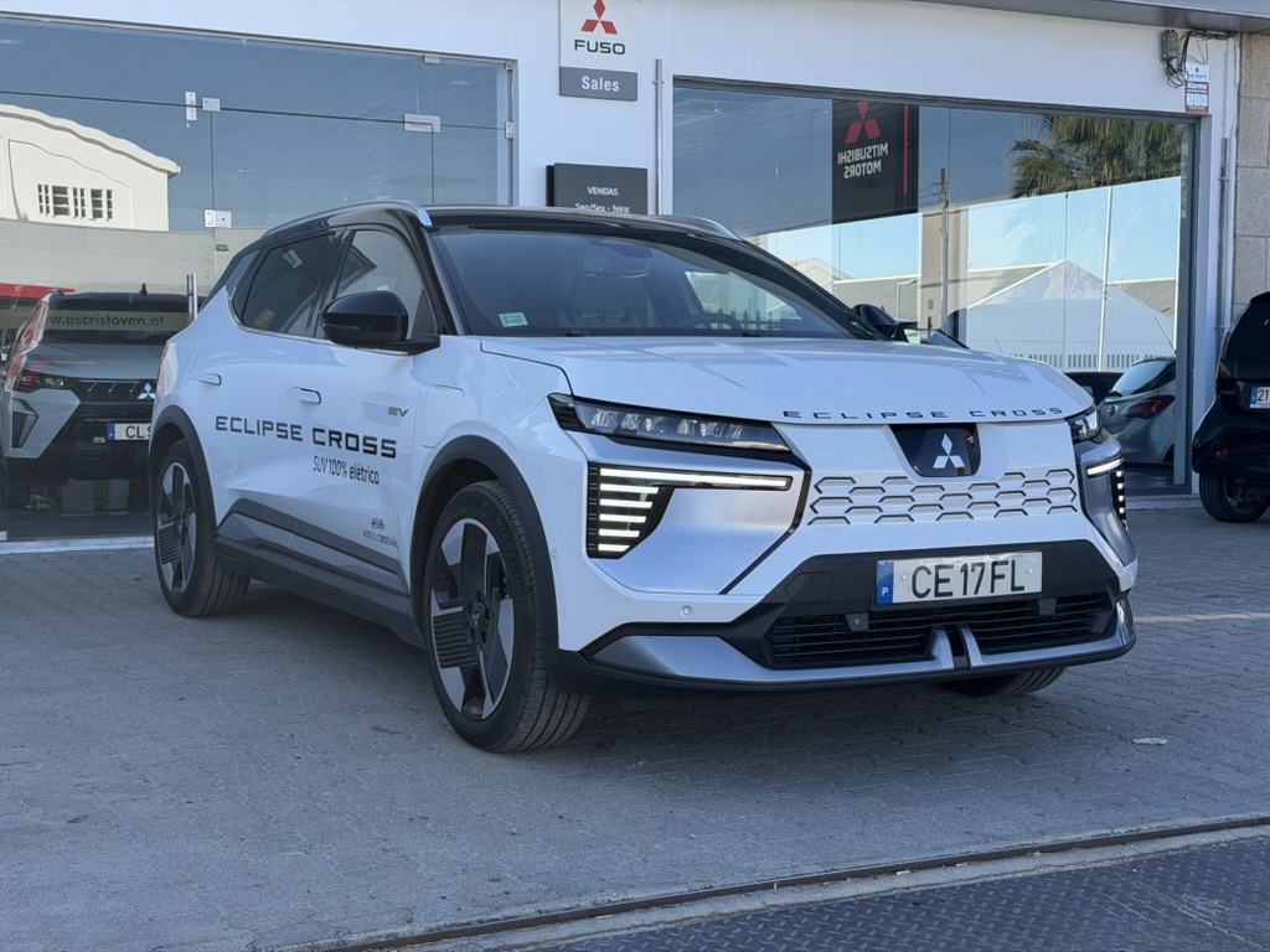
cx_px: 635
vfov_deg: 30.3
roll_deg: +0.5
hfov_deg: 39.7
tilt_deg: -2.7
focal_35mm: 48
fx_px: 1761
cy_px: 476
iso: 64
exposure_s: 1/1222
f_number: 1.78
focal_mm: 6.76
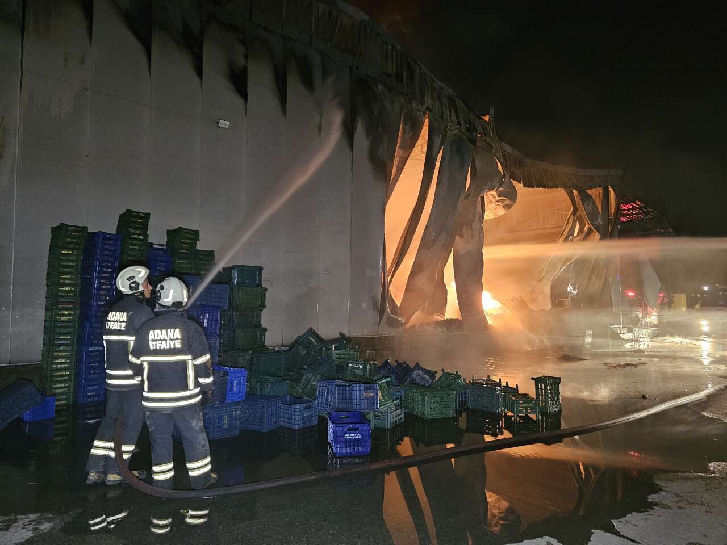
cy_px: 272
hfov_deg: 73.9
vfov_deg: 58.9
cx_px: 364
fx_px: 483
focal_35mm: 23
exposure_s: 1/25
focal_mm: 6.3
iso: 800
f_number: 1.7
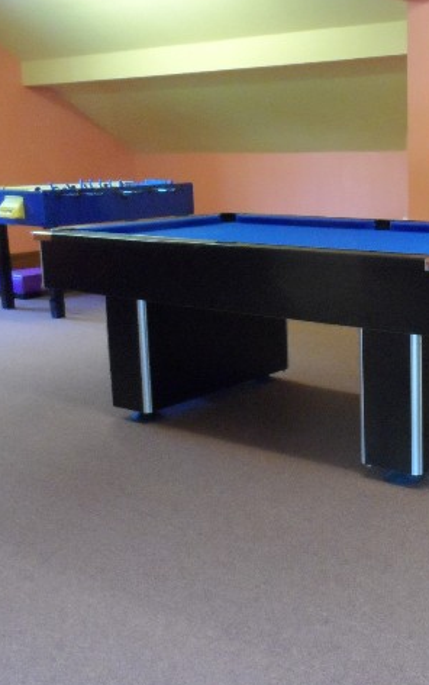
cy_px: 306
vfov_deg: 46.1
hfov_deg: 28.8
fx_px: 804
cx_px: 380
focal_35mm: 43
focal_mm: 4
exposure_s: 1/30
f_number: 3.2
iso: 480
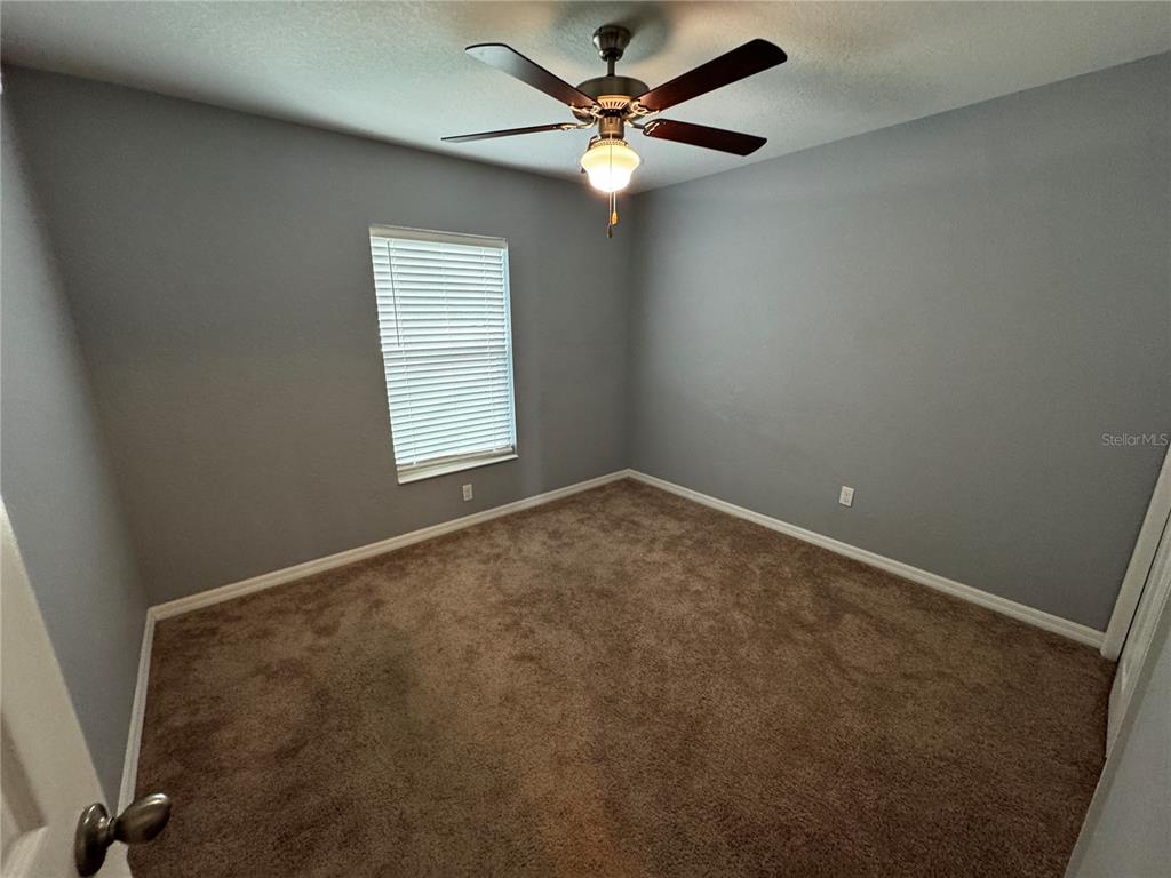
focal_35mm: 14
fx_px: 474
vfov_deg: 85.7
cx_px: 586
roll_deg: +0.6
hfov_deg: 102.1
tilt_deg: -13.8
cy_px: 439
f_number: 2.2
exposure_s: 1/60
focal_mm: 2.22
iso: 250
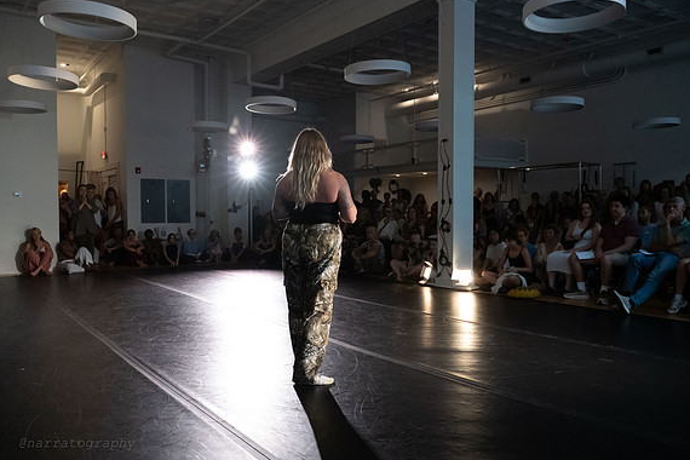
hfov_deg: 61.9
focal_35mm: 30
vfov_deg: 43.6
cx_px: 346
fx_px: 575
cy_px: 231
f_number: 3.5
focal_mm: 29.5
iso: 6400
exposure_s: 1/400
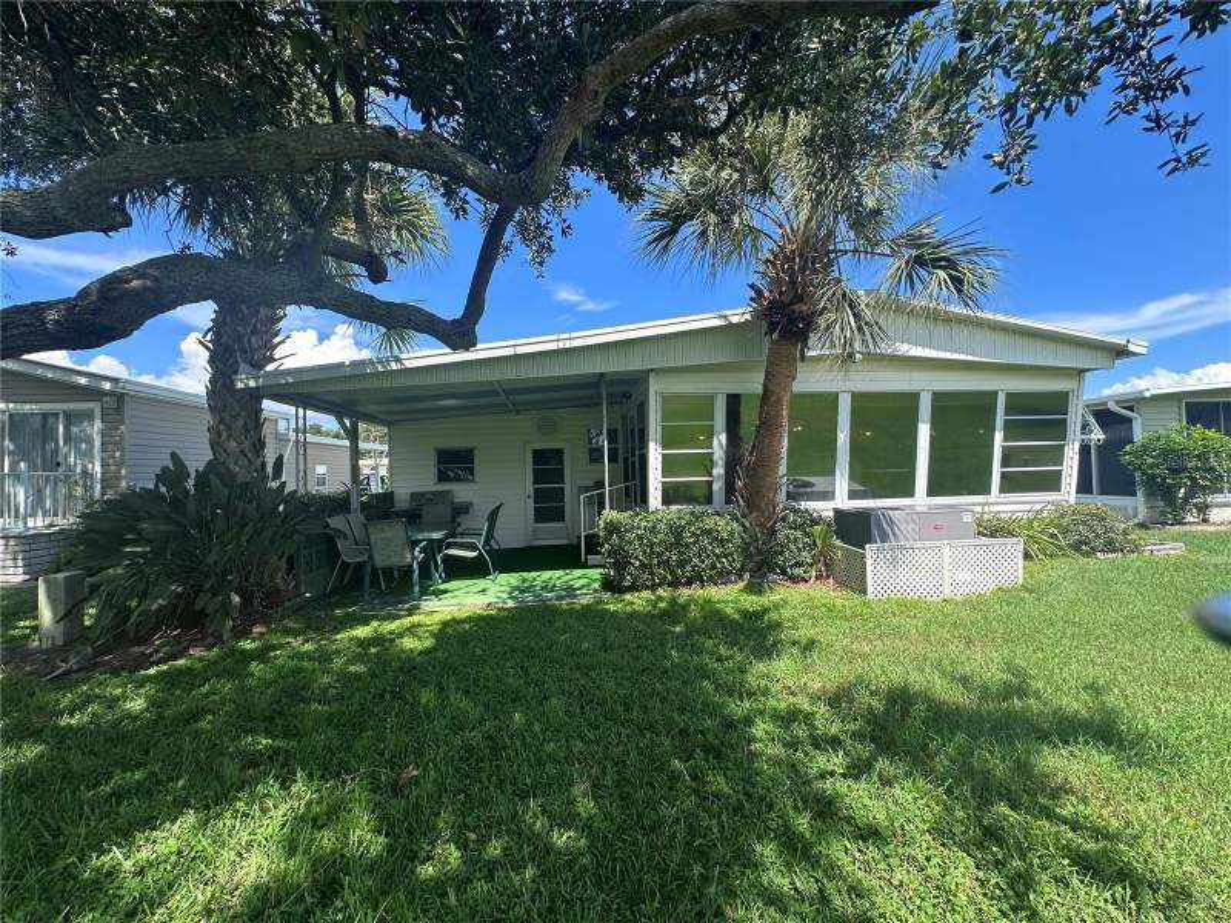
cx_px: 616
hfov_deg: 102.1
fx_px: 498
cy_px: 462
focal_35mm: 14
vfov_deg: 85.7
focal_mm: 2.22
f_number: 2.2
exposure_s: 1/759
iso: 40
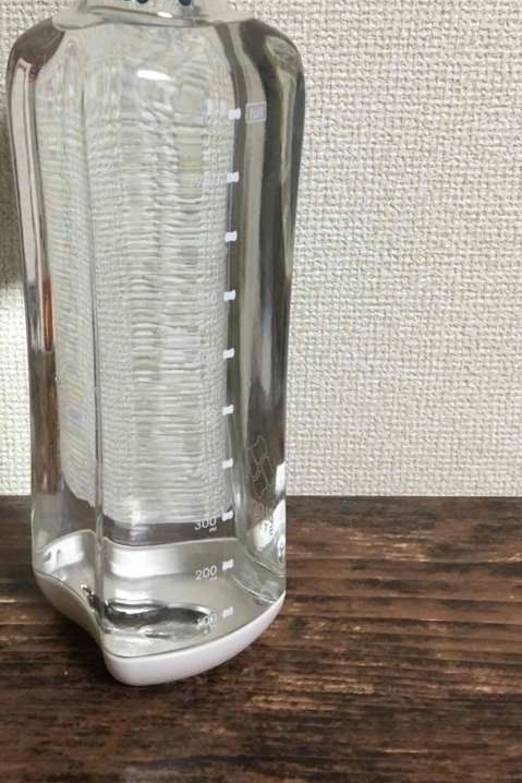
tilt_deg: -17.5
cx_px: 174
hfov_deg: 31.0
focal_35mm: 43
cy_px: 301
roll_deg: -0.9
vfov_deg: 45.1
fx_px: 935
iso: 100
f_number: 2.2
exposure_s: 1/30
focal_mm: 4.15
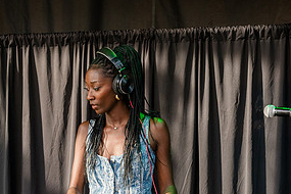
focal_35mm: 147
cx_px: 105
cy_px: 154
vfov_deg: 9.3
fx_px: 1188
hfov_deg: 13.9
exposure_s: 1/500
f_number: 4.5
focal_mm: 58
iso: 1000
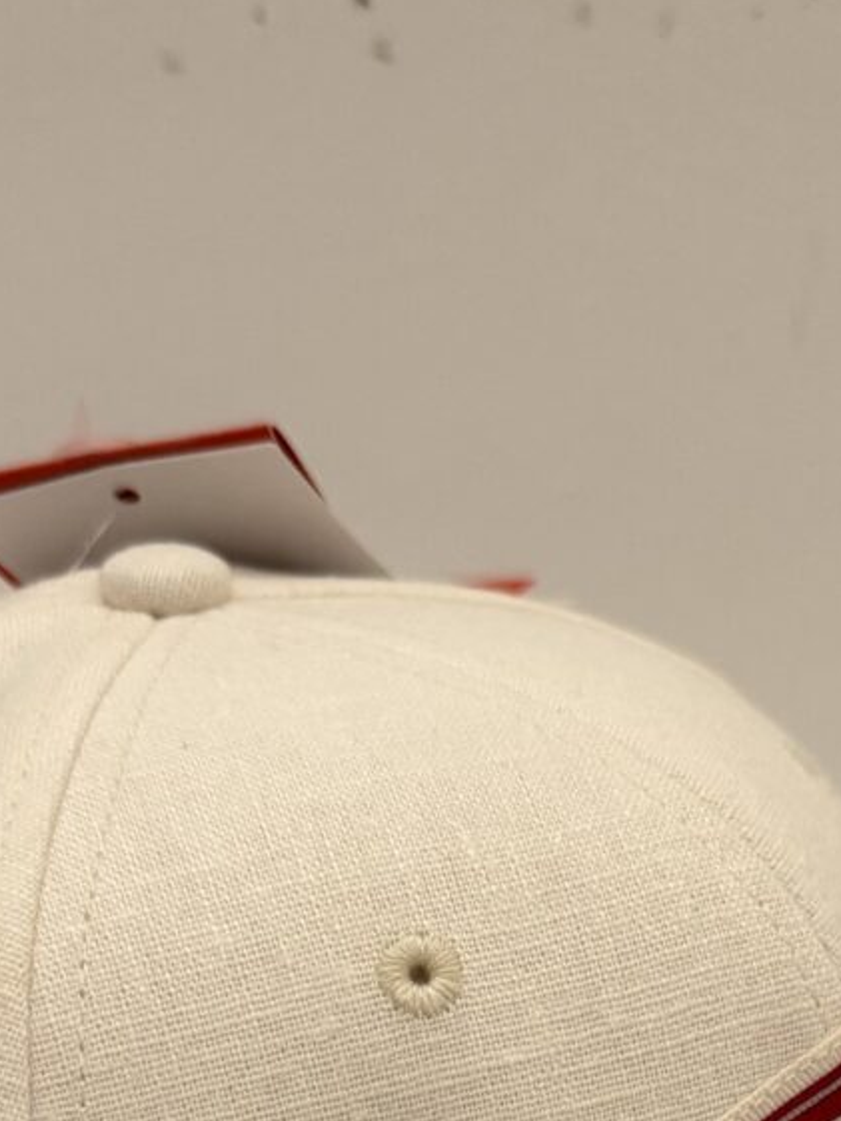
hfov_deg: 19.1
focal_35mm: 77
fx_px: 2493
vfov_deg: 22.3
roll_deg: -1.4
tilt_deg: -34.8
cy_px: 1517
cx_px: 505
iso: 400
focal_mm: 6.76
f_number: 1.78
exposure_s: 1/50
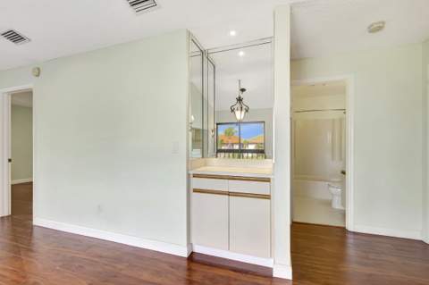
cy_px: 142
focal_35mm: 15
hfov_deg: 100.4
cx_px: 214
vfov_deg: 77.2
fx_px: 179
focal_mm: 10
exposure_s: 1/15
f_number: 8
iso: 800
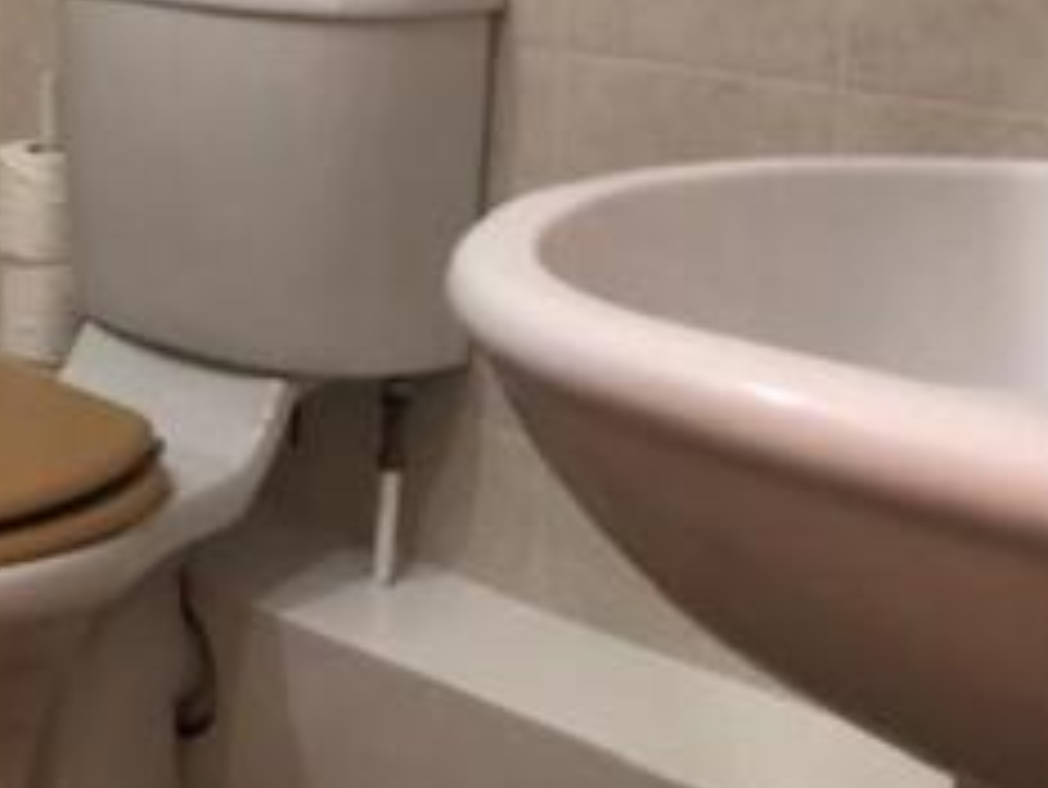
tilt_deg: -4.4
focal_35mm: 70
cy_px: -74
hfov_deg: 24.8
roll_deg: -0.5
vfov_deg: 20.1
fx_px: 2120
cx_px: -236
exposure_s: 1/17
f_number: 1.8
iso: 100
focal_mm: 3.99
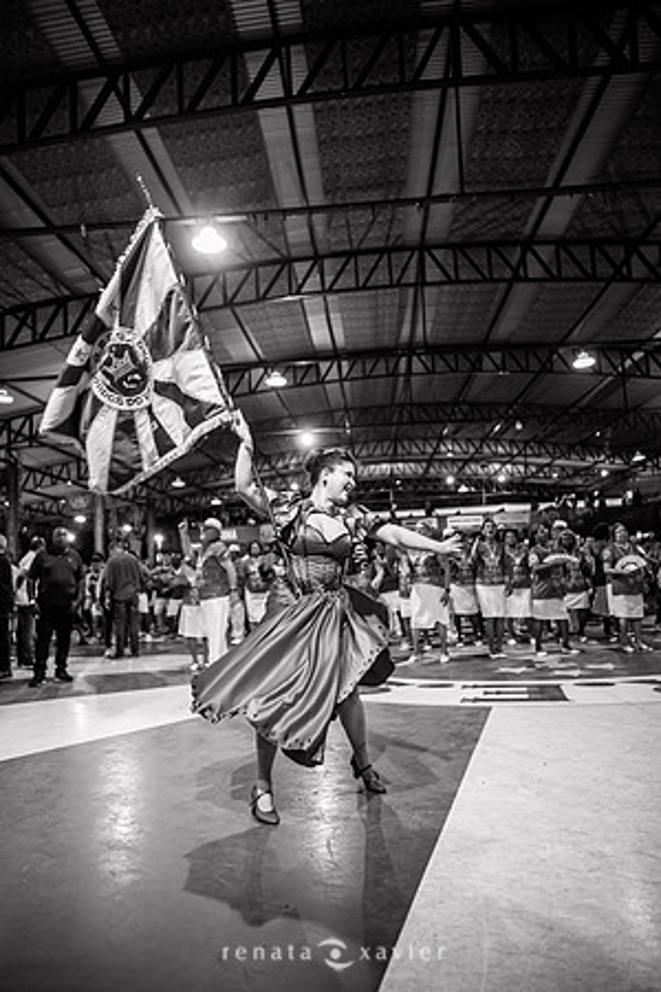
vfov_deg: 73.7
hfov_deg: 53.1
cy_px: 496
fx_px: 661
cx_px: 330
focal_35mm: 24
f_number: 1.8
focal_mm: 24
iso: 1600
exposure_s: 1/250
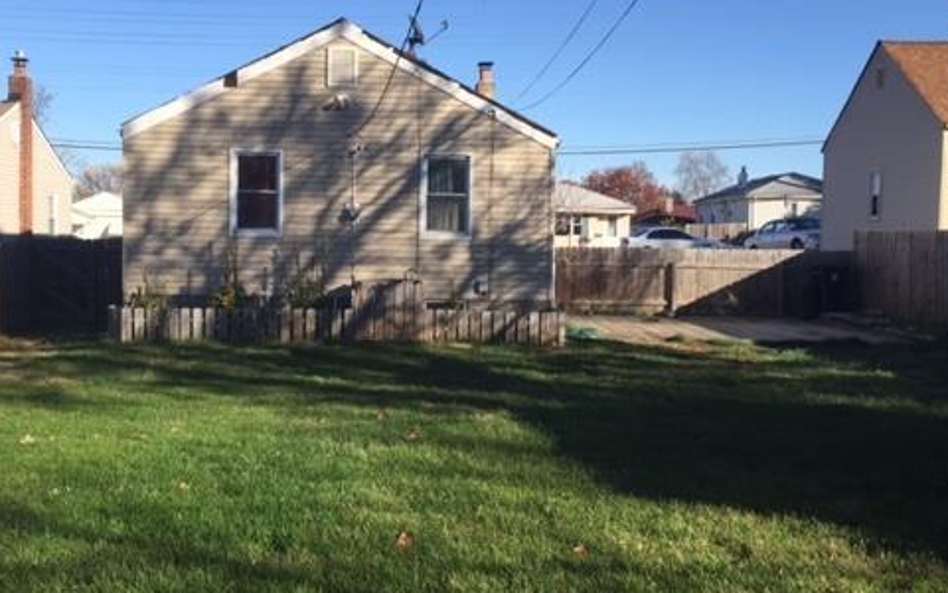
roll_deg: -1.3
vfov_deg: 31.2
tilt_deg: -1.0
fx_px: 1059
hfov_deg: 48.1
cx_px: 409
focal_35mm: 41
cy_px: 283
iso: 32
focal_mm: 4.15
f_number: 2.2
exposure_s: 1/1163
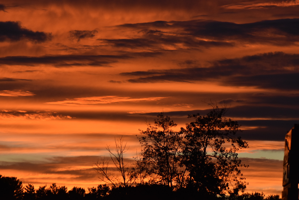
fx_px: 1520
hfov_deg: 11.2
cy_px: 100
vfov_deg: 7.5
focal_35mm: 183
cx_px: 150
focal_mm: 122
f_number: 6.3
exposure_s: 1/640
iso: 800
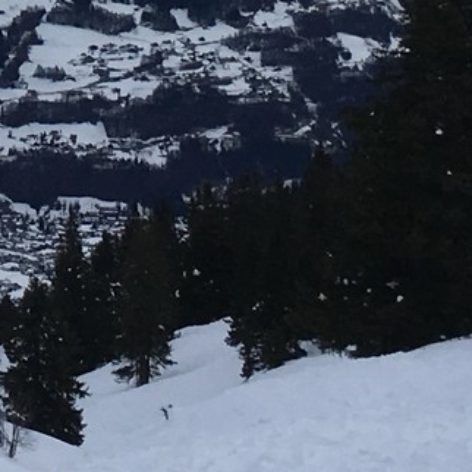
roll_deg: +0.4
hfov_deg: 9.8
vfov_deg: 9.8
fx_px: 2623
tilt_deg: +1.1
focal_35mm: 170
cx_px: -355
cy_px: -377
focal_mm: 4.15
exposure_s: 1/1068
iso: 25
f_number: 2.2
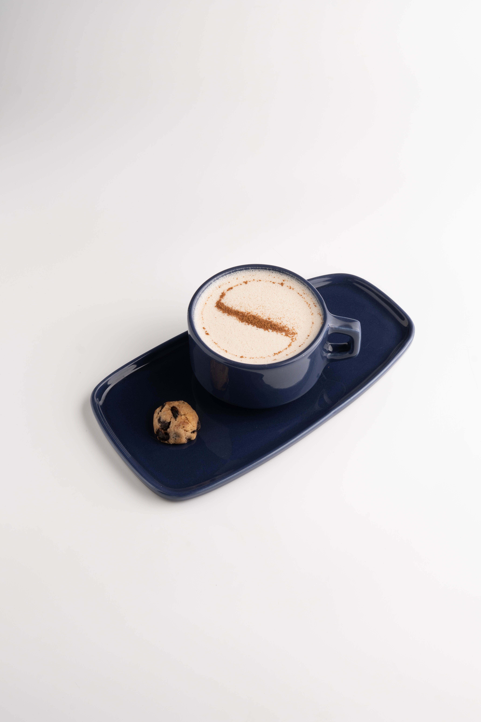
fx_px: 1503
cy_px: 361
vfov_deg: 27.0
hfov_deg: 18.2
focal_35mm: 75
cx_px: 240
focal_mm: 50
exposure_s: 1/100
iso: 100
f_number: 14
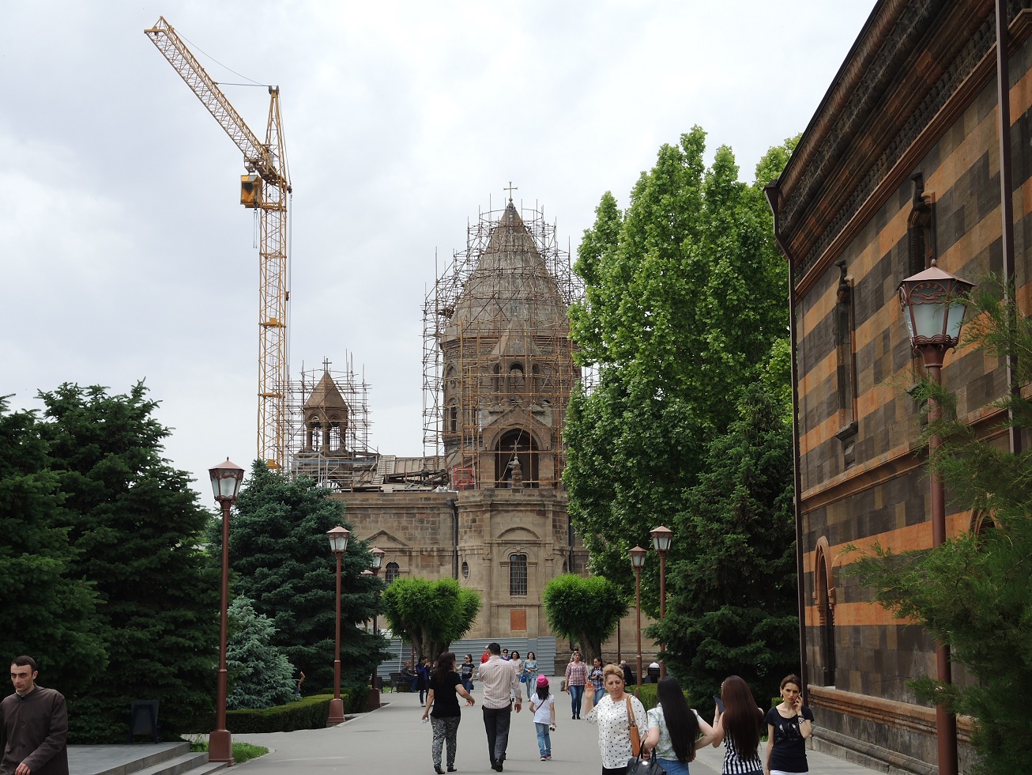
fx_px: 1968
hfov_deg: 29.4
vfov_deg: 22.3
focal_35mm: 66
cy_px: 388
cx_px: 516
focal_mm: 14.1
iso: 80
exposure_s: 1/1000
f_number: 3.2
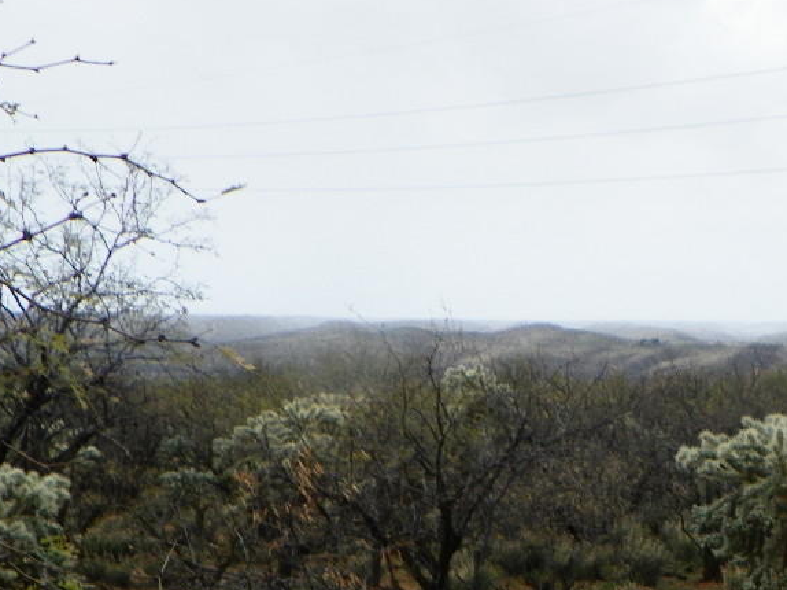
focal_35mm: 87
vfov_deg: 16.7
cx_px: 662
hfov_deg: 22.1
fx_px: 1977
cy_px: 550
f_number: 3.2
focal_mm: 6.9
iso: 64
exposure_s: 1/60
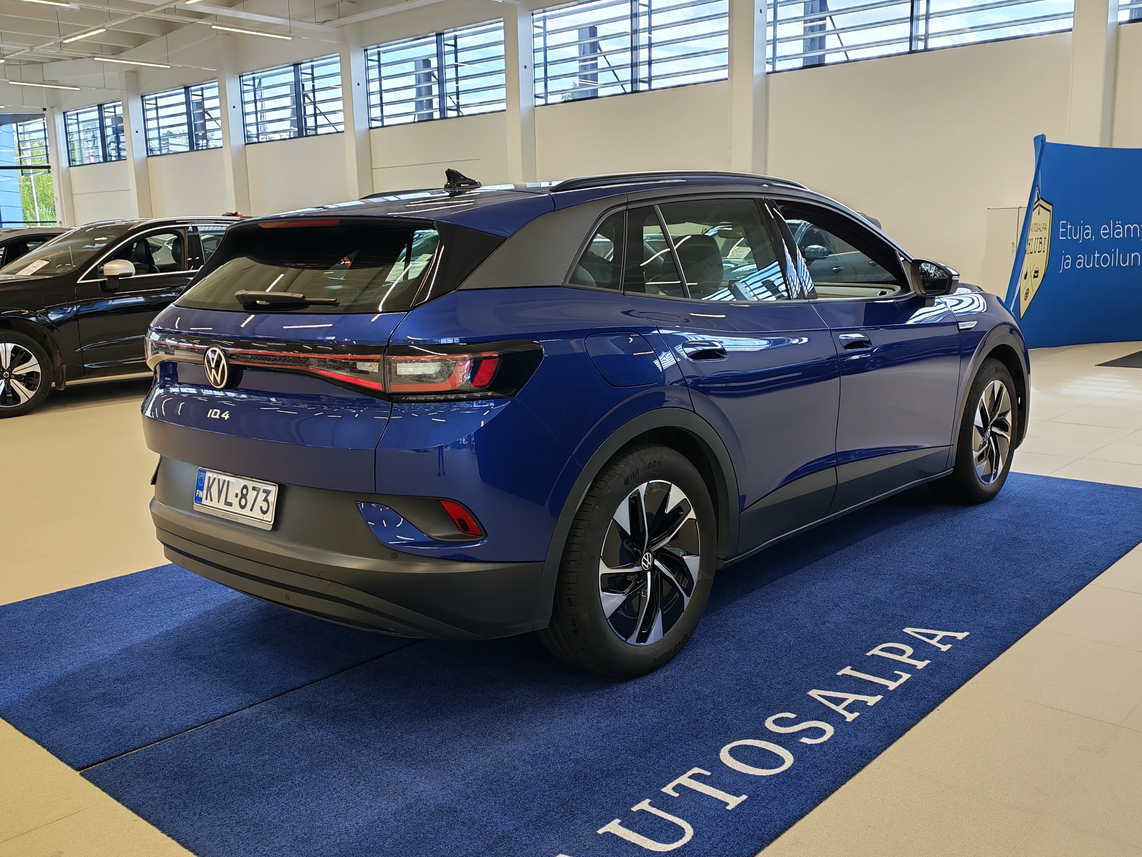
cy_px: 428
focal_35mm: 33
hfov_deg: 55.4
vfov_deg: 42.9
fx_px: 1089
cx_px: 571
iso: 100
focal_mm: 6.12
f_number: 1.9
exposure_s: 1/100
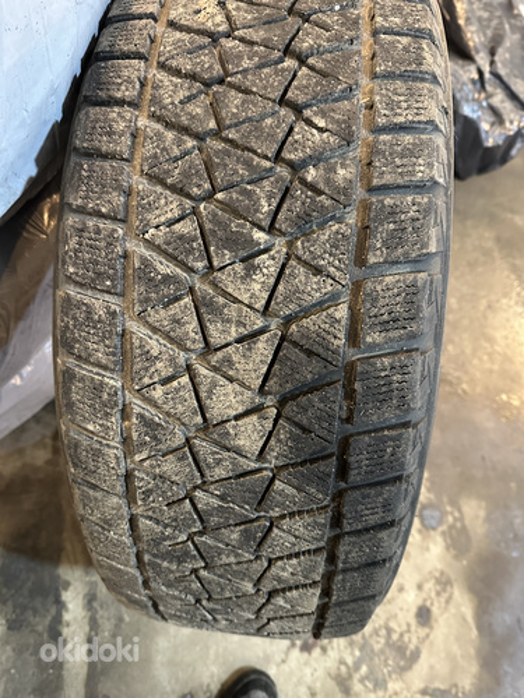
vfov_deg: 71.6
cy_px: 349
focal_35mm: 24
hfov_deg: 56.8
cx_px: 262
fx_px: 484
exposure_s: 1/50
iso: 800
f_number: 1.78
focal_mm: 6.86
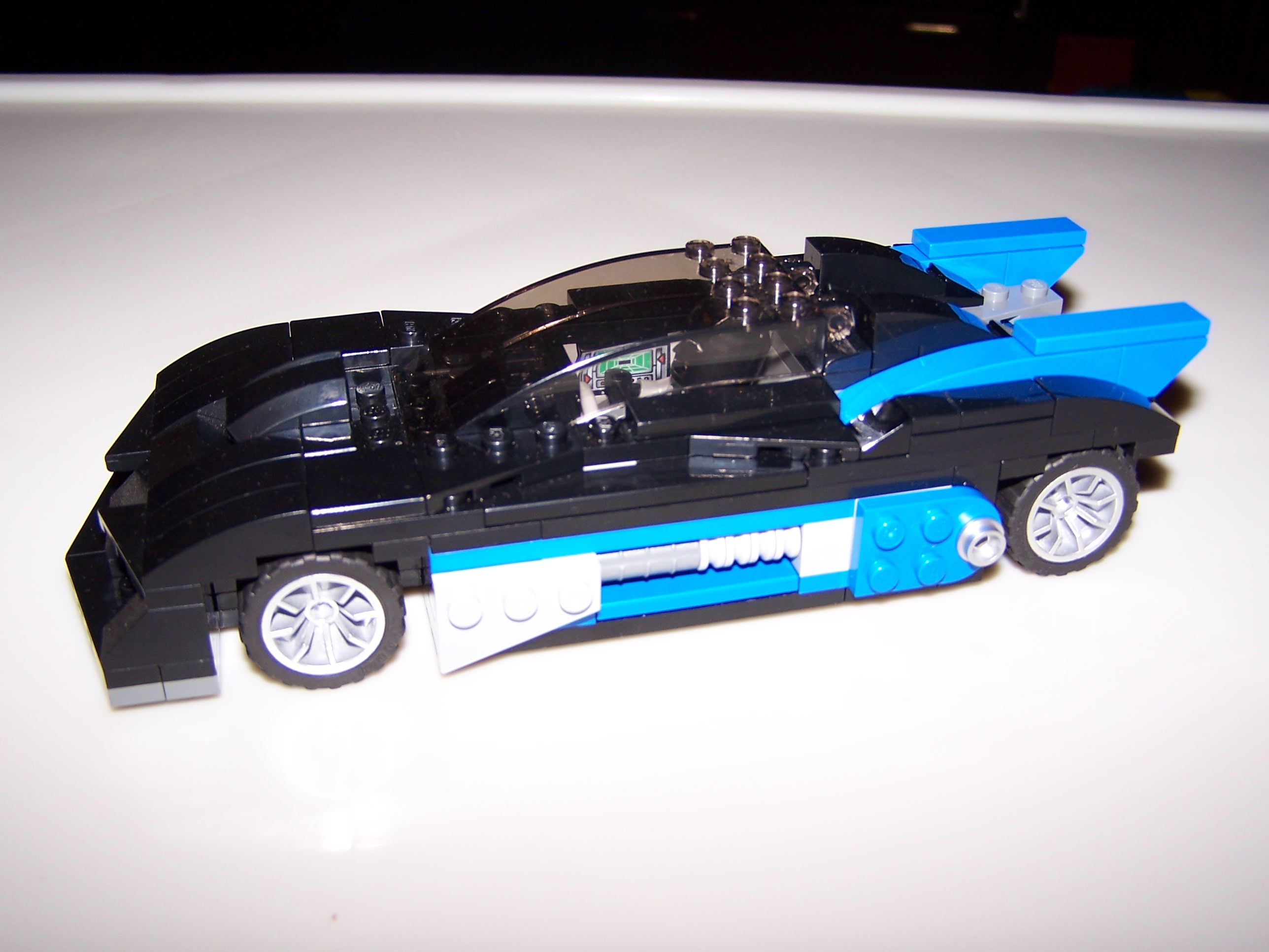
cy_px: 476
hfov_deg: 49.0
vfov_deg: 37.7
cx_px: 634
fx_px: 1393
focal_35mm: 38
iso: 80
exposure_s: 1/60
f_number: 2.8
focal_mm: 6.3
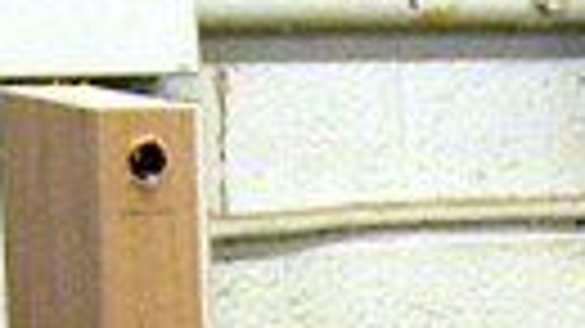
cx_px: 810
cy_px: 930
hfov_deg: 10.5
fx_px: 3086
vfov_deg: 5.7
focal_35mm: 199
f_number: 3.4
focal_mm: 5.5
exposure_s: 1/30
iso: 140
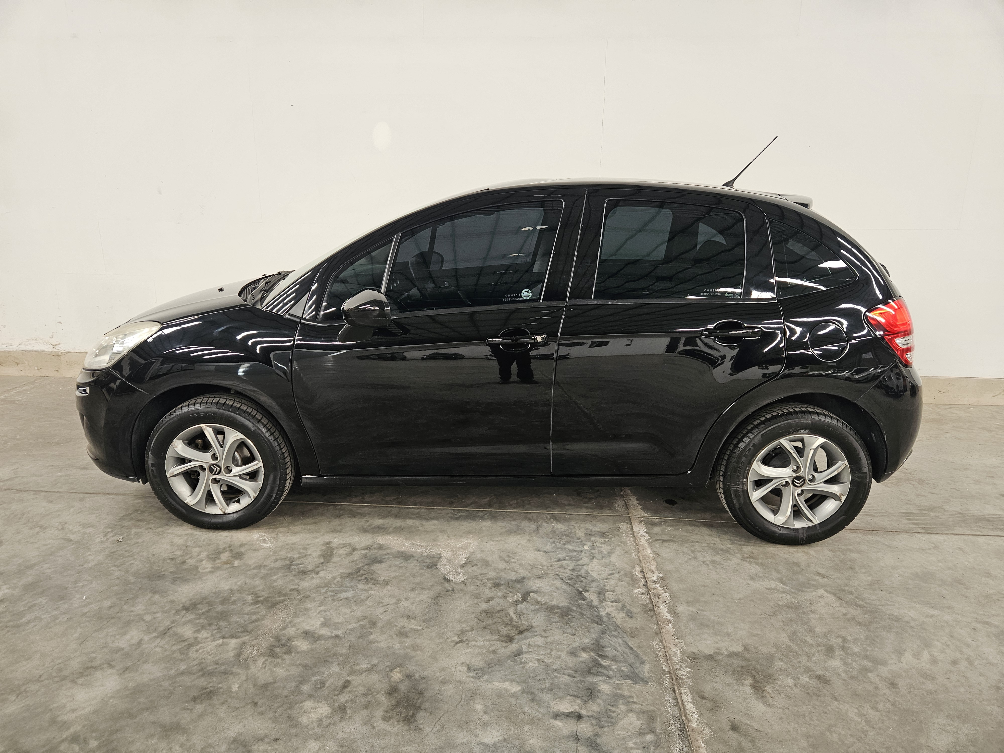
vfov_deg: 58.9
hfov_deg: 73.9
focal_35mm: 23
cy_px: 376
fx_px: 667
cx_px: 502
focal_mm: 5.4
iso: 160
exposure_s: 1/100
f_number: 1.8
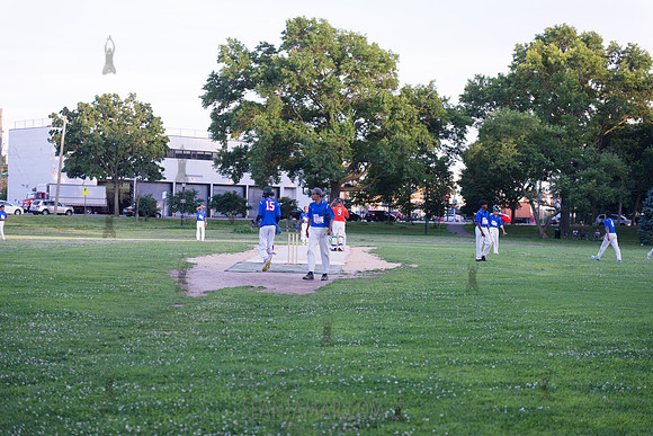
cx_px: 326
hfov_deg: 28.8
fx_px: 1270
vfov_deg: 19.5
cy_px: 218
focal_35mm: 70
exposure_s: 1/2500
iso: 1600
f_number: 2.8
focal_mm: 70
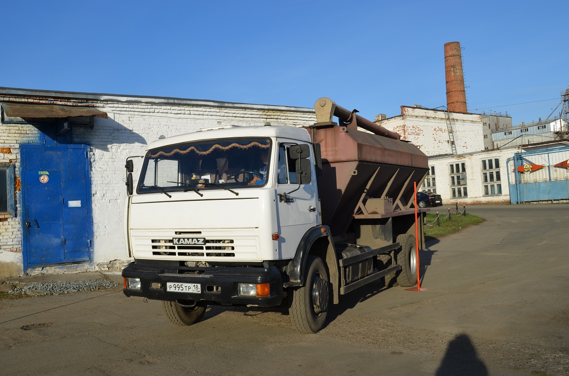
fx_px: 568
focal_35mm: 36
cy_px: 188
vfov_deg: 36.7
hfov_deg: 53.2
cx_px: 284
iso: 100
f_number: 9
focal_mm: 24
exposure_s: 1/320
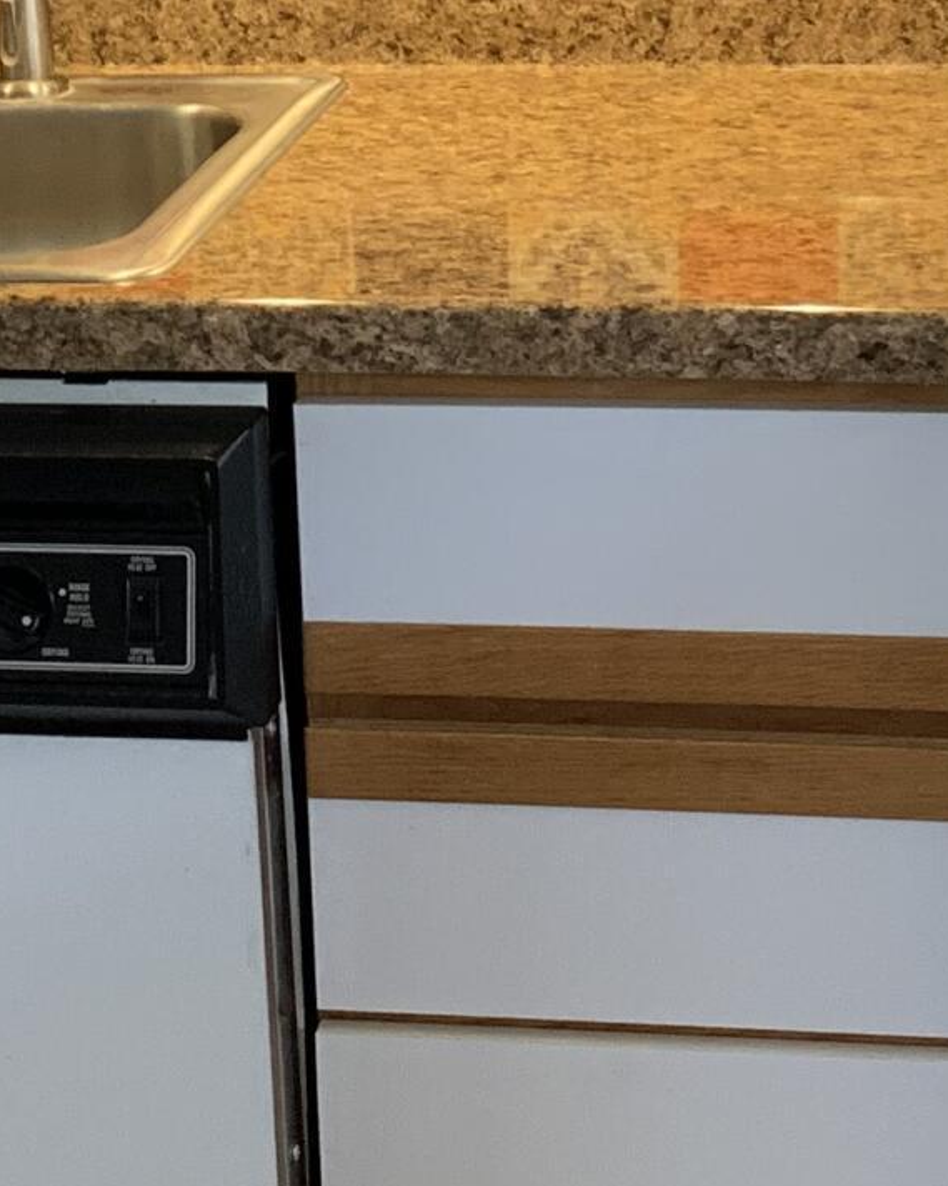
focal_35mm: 107
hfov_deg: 14.4
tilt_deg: -8.5
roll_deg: +2.5
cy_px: -100
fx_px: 3755
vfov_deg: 17.4
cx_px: 457
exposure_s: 1/60
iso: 250
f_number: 1.8
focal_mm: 4.25
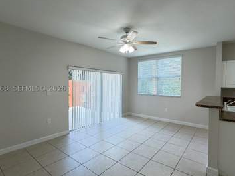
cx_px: 127
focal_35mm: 19
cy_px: 88
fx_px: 129
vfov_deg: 68.6
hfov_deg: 84.5
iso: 200
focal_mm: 2.22
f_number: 2.2
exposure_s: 1/120
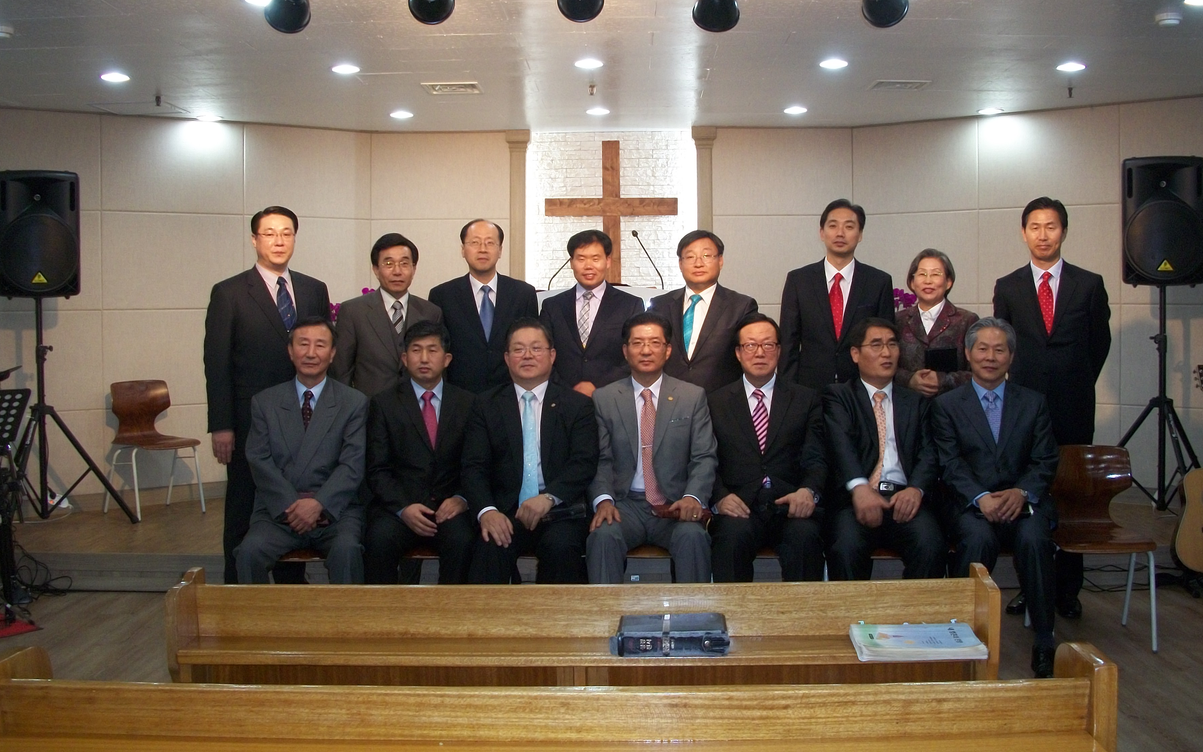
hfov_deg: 51.5
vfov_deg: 33.6
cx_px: 613
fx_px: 1246
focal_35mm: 38
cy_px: 348
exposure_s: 1/30
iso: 160
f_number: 3.1
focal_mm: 6.3
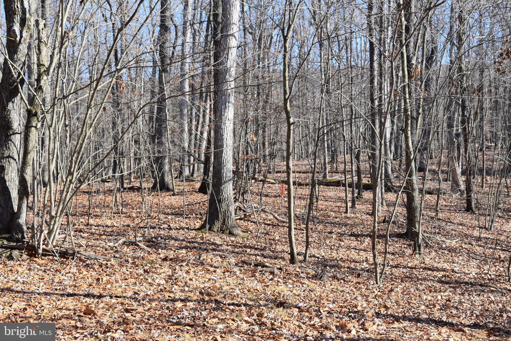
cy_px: 170
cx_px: 256
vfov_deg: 25.7
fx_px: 745
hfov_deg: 37.9
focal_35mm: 52
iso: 280
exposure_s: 1/250
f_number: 8
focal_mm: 35
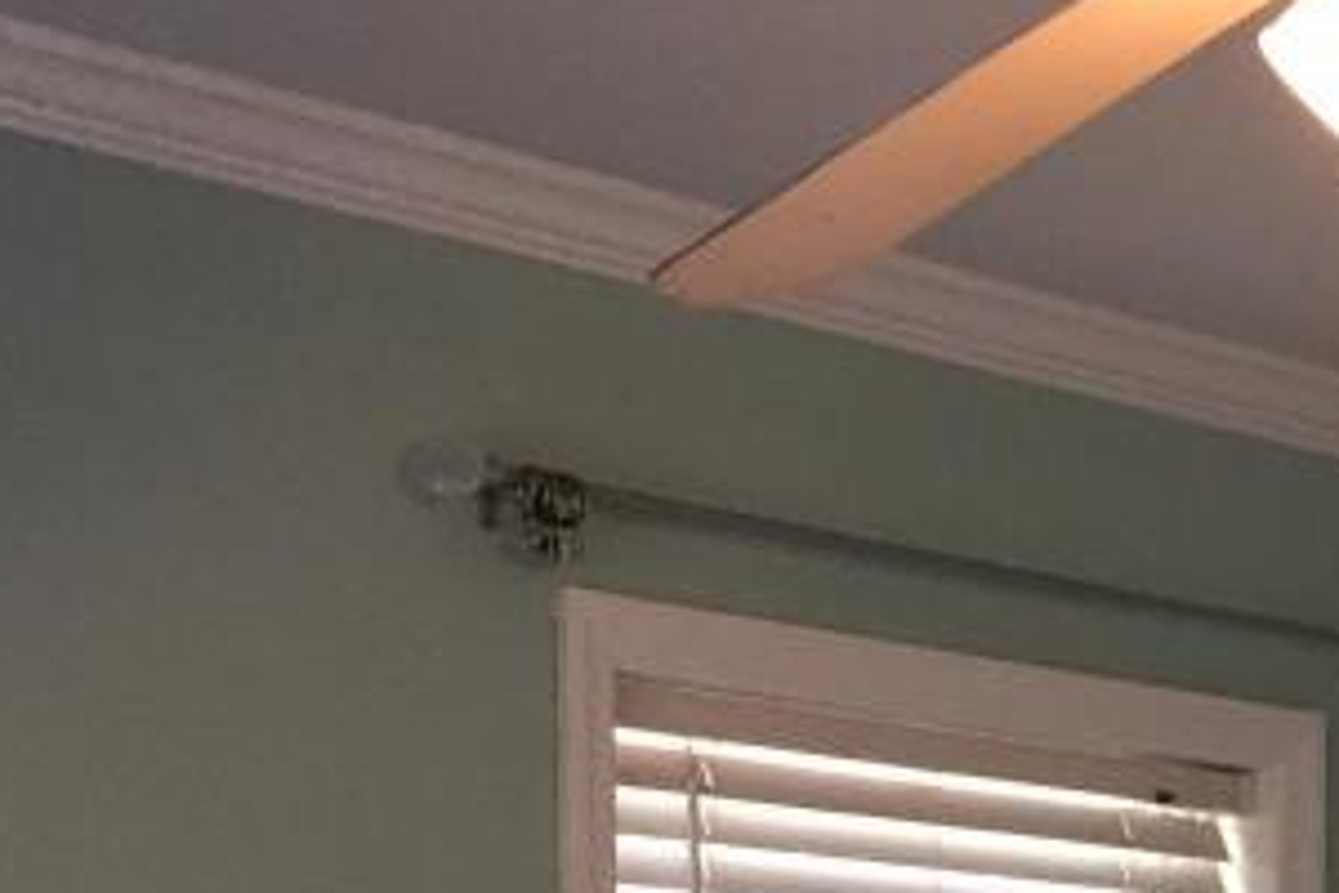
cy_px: 1549
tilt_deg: -3.5
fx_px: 3831
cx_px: 1656
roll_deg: -0.9
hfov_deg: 18.6
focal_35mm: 103
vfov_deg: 12.3
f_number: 2.2
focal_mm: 4.15
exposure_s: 1/30
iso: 50
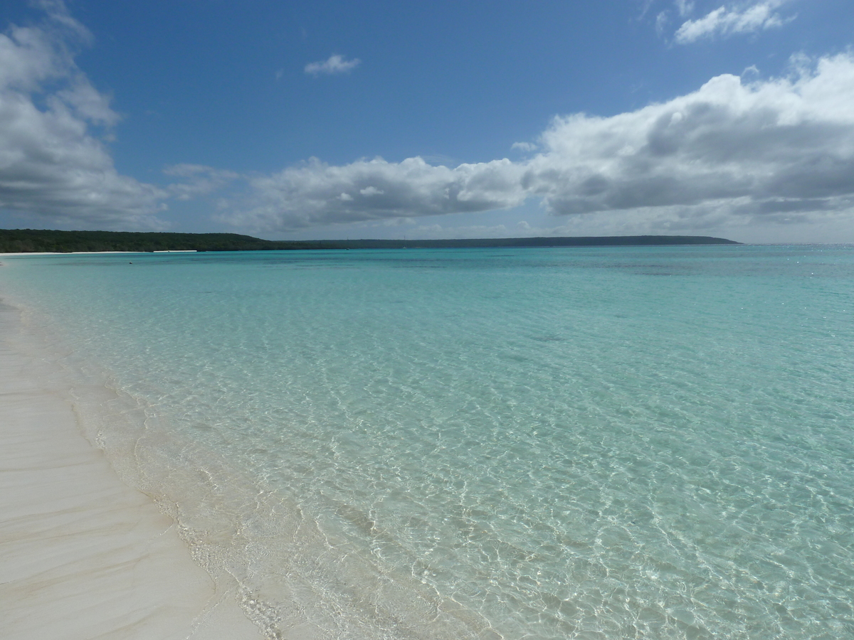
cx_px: 427
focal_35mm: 25
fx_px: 617
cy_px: 320
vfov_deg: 54.9
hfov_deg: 69.4
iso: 80
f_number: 6.3
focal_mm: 4.1
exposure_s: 1/800
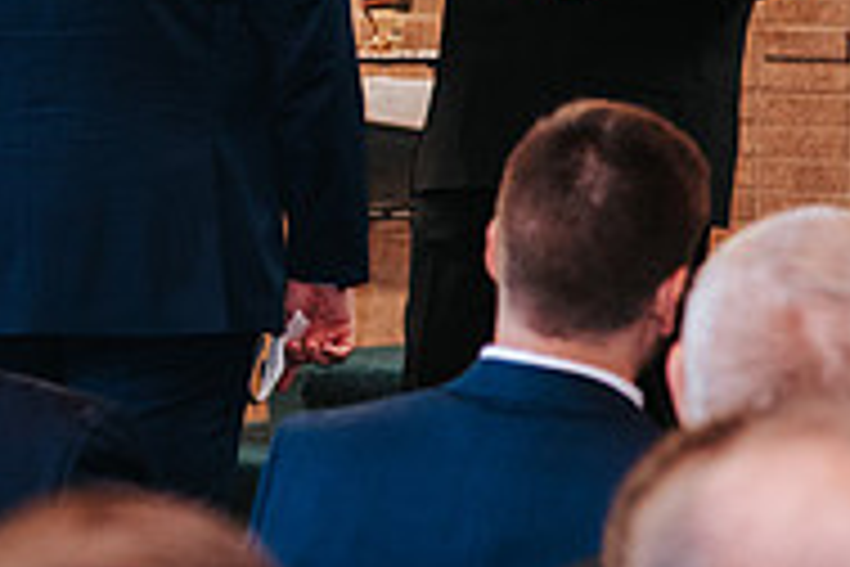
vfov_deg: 4.1
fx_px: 7838
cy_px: -159
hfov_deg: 6.2
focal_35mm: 332
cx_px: 19
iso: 1000
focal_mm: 98
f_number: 4
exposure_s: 1/200
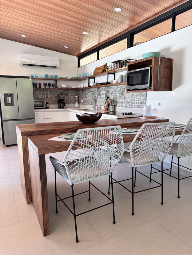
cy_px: 128
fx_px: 177
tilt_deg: -9.9
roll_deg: +0.9
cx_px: 96
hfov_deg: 56.8
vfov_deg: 71.6
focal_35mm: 24
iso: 160
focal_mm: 6.76
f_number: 1.78
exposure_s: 1/121
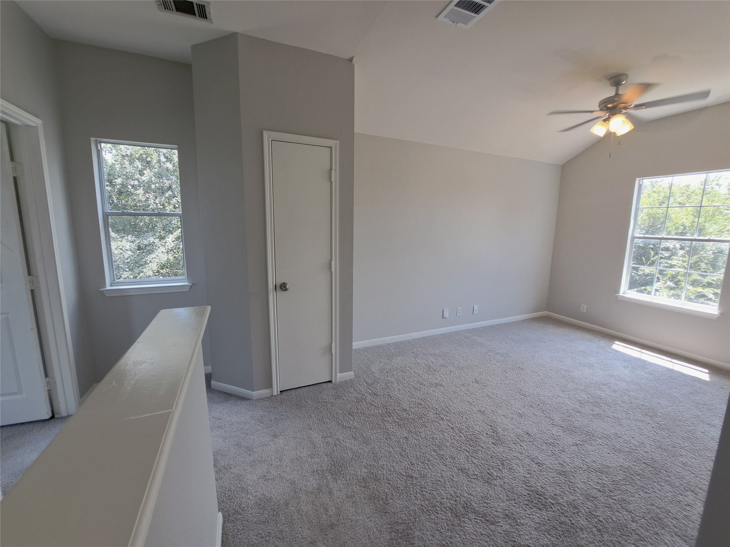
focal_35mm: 13
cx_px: 365
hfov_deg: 106.2
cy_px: 274
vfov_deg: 89.9
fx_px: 274
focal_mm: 1.74
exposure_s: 1/50
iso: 50
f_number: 2.2
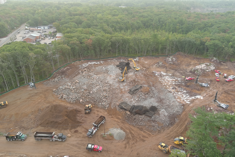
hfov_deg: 63.7
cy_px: 78
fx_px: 189
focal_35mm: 29
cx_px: 118
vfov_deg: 45.0
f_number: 2.8
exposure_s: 1/40
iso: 100
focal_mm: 10.57
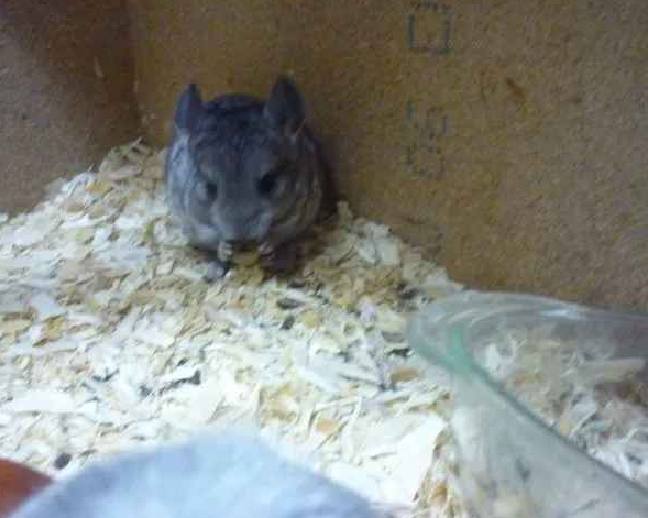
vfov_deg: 42.2
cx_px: 314
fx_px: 671
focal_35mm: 35
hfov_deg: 51.5
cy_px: 260
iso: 800
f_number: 2.8
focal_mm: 5.5
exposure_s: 1/20
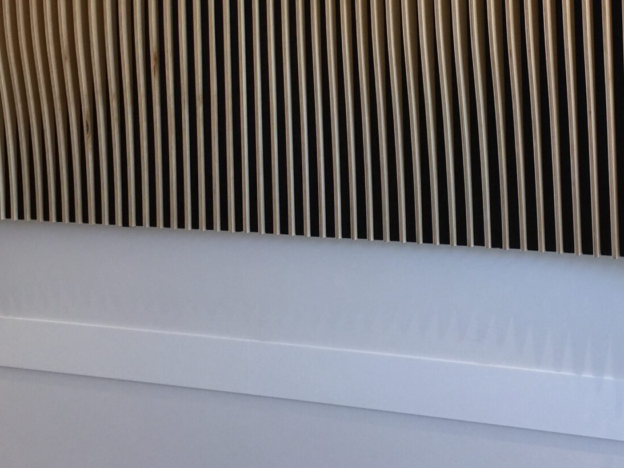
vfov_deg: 20.8
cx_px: 327
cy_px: -19
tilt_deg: +0.0
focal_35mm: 68
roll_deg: +2.0
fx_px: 1226
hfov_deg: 28.6
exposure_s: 1/33
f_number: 2.2
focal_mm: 4.15
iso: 32
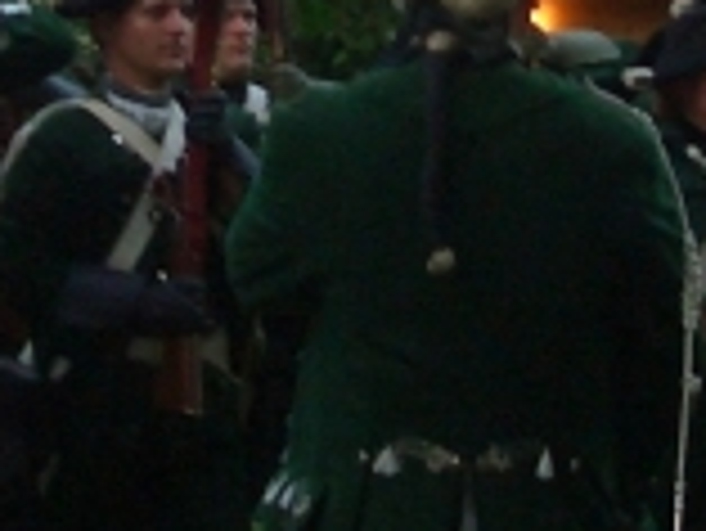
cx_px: 225
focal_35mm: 178
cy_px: -40
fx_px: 3633
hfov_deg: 11.1
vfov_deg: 8.3
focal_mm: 5.8
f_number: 2.6
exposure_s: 1/40
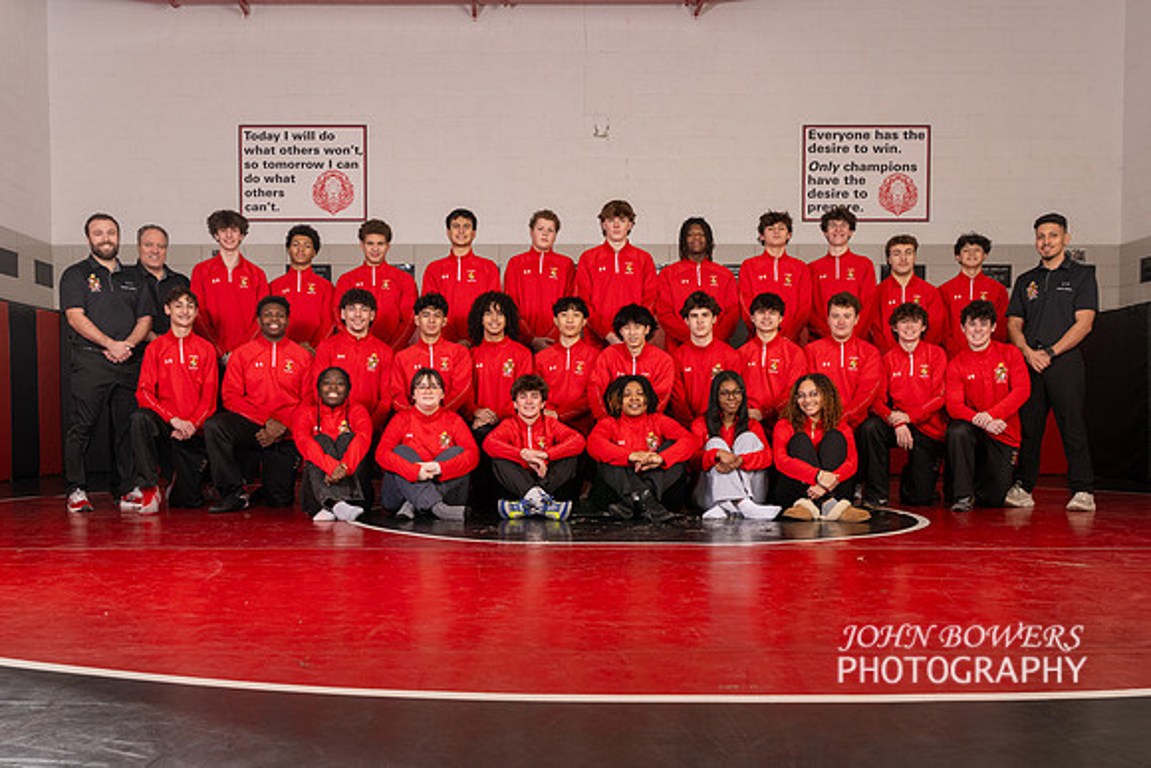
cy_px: 478
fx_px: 1234
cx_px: 534
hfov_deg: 50.0
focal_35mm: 39
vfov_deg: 34.4
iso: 200
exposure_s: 1/80
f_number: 6.3
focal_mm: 27
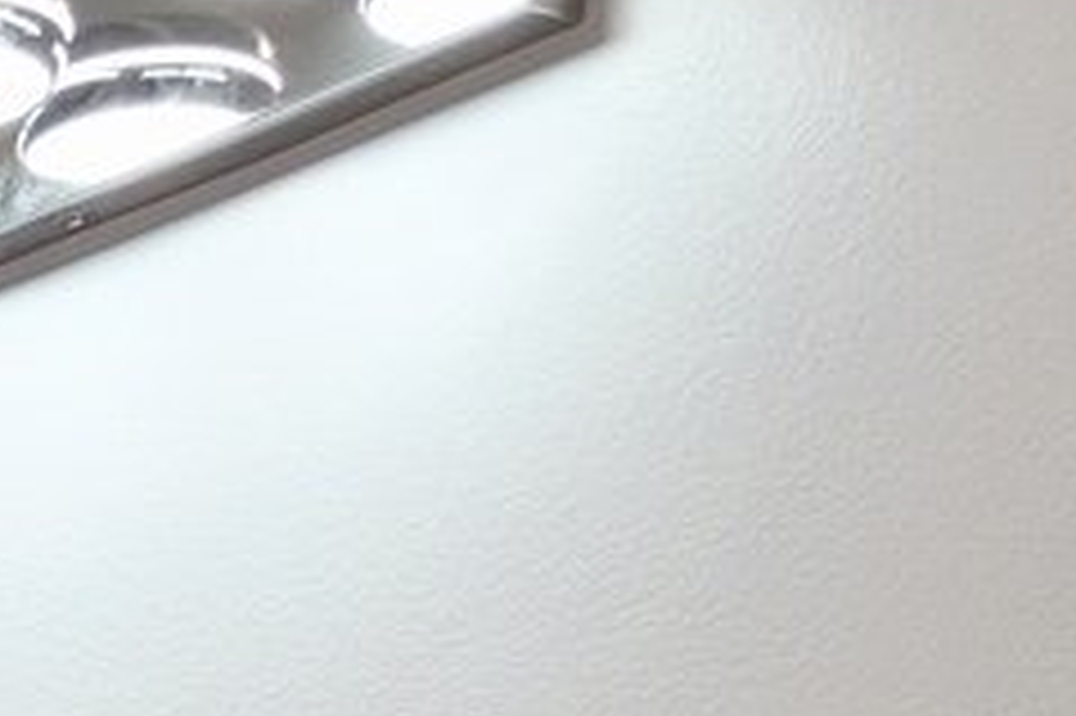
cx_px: -1441
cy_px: 2229
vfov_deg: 8.0
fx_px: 4301
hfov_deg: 11.8
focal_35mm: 144
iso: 50
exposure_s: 1/120
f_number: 1.8
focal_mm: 5.4
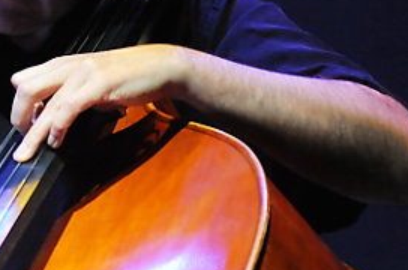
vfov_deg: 2.7
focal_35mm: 503
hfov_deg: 4.1
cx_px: -108
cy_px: 21
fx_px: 5687
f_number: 4
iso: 4000
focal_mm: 185
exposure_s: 1/250
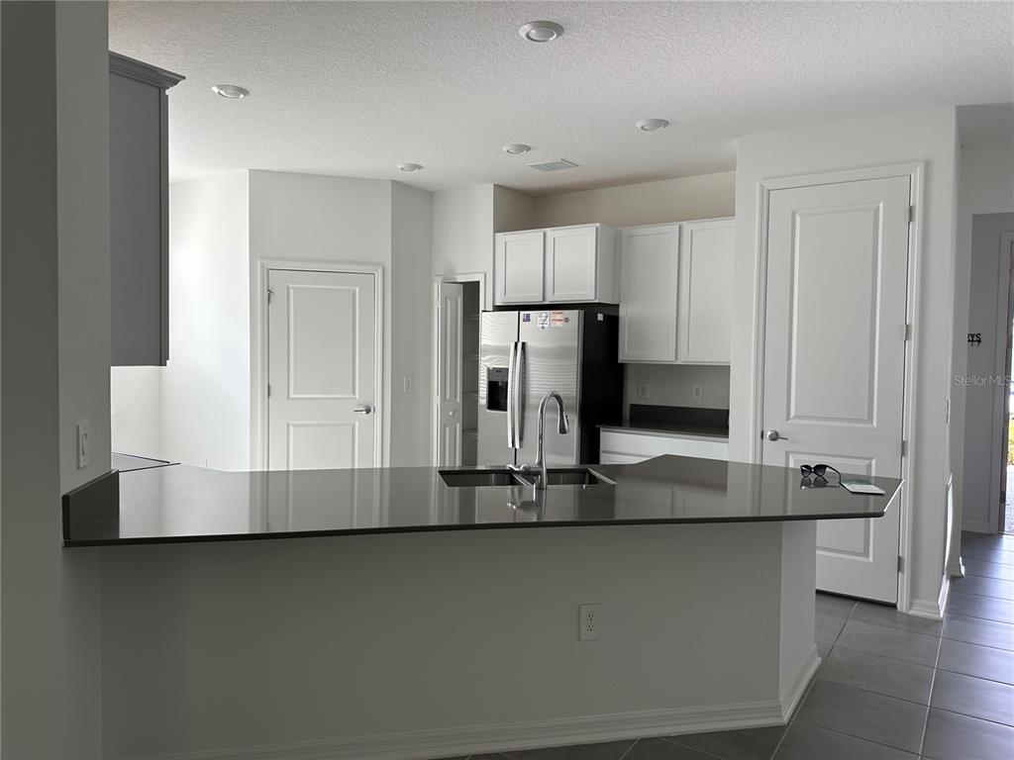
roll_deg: -1.1
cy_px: 380
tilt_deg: -1.3
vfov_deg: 56.8
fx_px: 703
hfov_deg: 71.6
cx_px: 507
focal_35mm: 24
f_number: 1.78
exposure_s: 1/127
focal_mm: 6.86
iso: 64
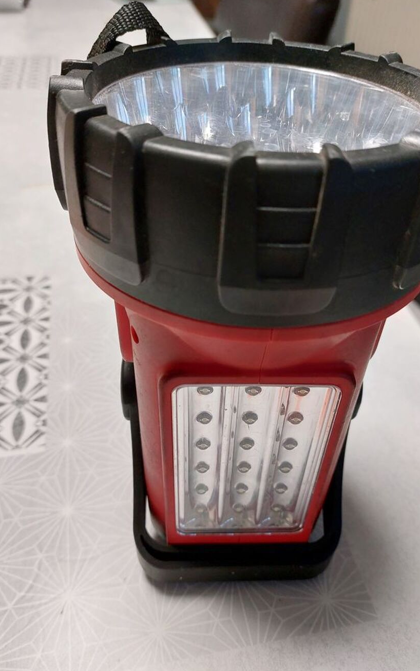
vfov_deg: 68.4
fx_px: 494
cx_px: 231
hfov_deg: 46.0
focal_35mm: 27
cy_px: 337
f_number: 1.8
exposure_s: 1/60
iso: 160
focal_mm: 5.23
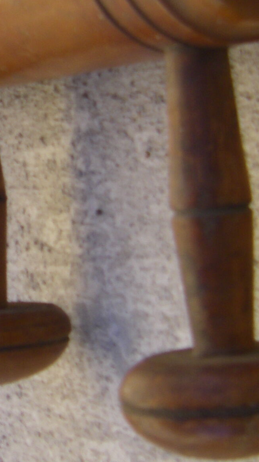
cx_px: 16
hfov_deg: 10.4
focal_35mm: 116
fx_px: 1417
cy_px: 195
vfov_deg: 18.5
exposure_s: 1/200
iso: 64
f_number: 3.5
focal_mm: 6.3
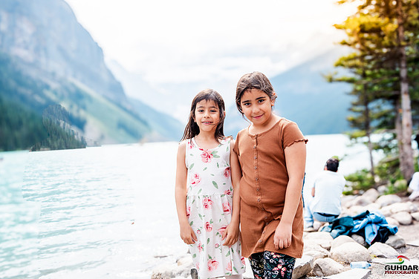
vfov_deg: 36.9
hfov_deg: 53.1
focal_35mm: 36
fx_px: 419
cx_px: 209
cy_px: 138
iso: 200
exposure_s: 1/800
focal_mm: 35
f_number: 5.6
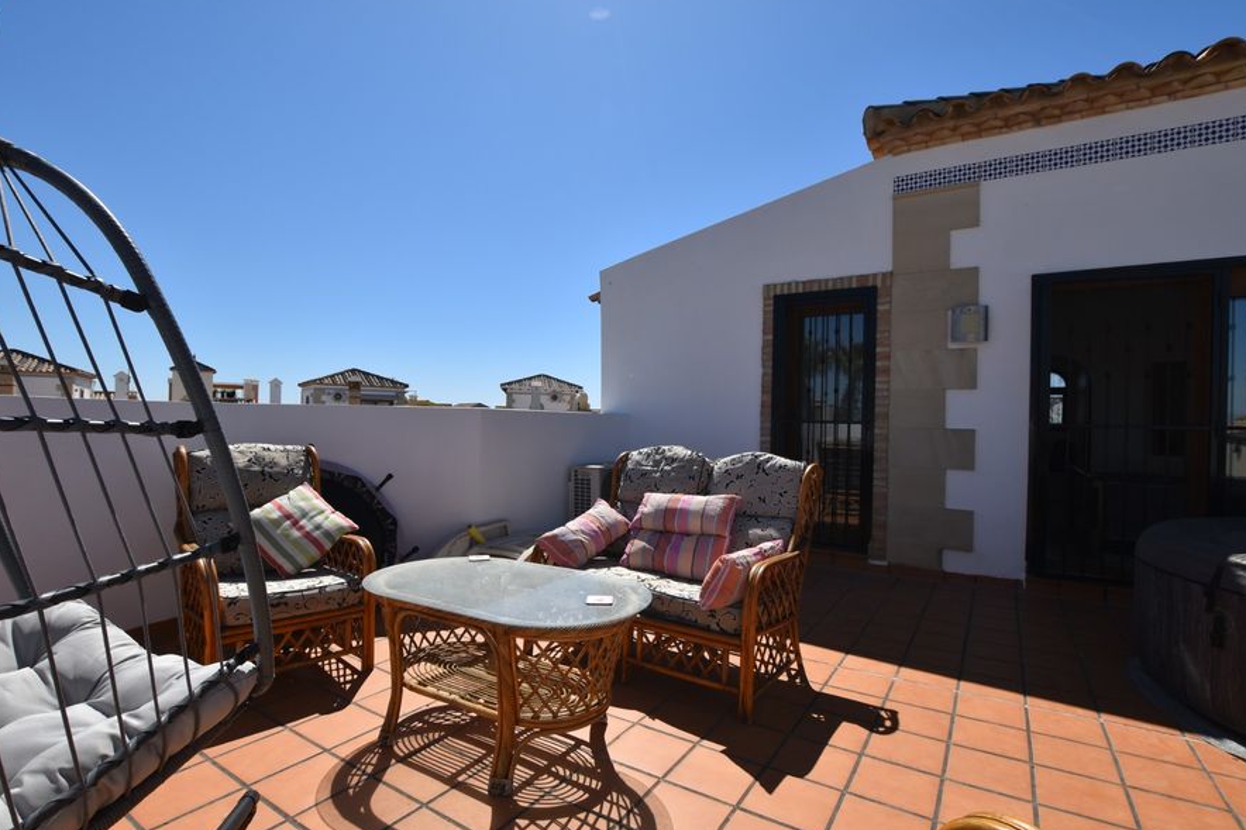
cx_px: 635
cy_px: 421
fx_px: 554
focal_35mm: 16
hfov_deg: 96.7
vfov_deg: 73.7
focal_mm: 10
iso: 200
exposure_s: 1/800
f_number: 9
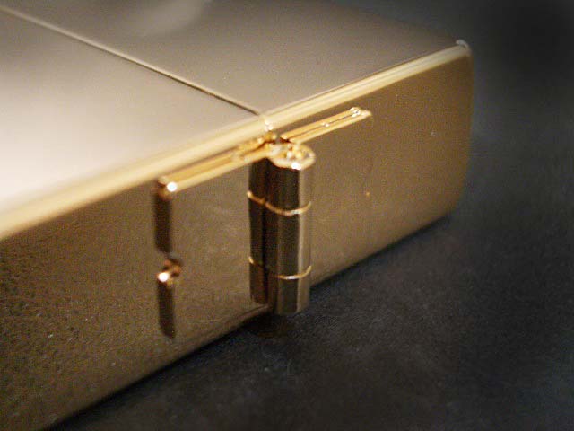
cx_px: 287
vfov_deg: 23.7
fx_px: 1028
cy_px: 216
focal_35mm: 62
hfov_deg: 31.2
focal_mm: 10.2
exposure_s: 1/8
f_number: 3.5
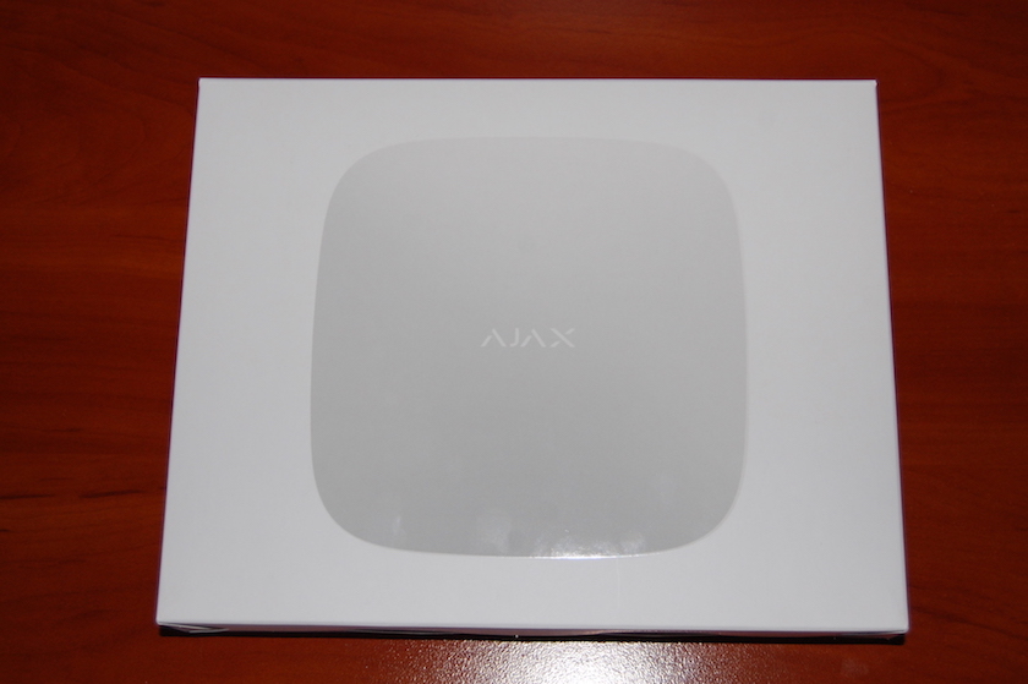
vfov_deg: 25.7
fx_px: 1498
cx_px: 514
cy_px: 342
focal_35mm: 52
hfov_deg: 37.9
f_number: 4.8
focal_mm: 35
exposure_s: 1/60
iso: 400
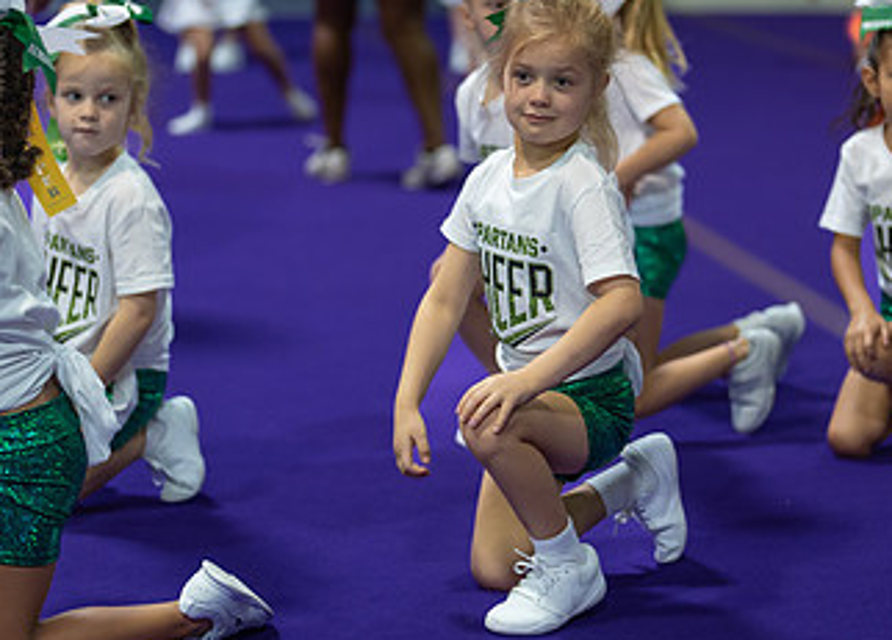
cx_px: 520
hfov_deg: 18.3
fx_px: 2765
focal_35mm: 109
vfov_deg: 13.2
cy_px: 309
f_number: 1.2
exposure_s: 1/320
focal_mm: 50
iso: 500
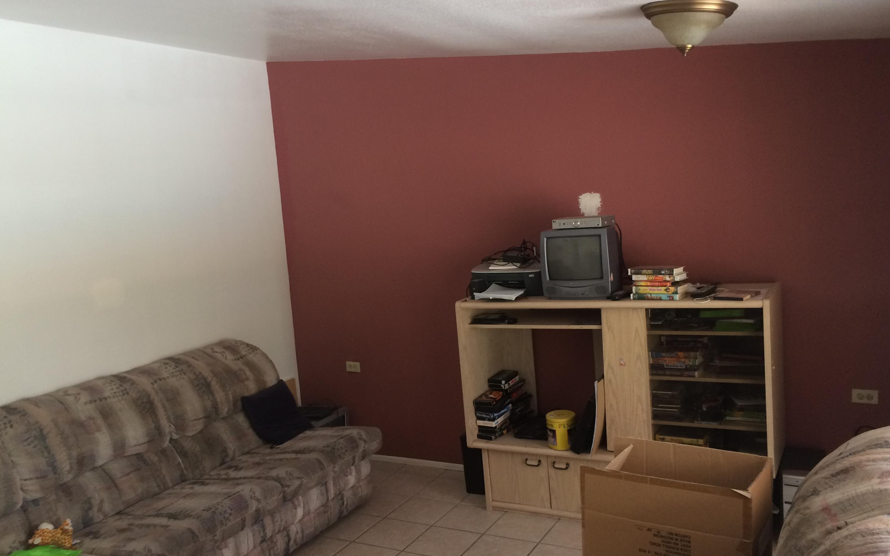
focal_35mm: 31
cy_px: 300
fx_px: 752
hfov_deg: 61.2
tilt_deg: -11.8
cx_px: 442
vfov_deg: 40.6
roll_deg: +2.5
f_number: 2.2
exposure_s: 1/30
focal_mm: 4.15
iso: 40
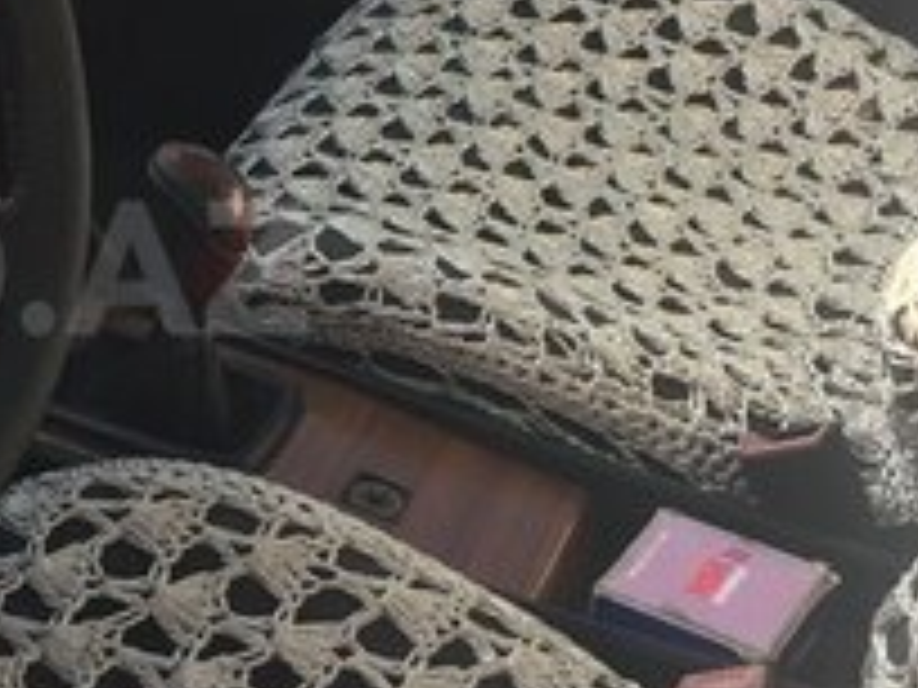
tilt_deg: -30.8
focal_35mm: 94
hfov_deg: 19.7
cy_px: 268
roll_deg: +4.1
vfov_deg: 15.7
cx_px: -153
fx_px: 2493
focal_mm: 4.15
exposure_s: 1/126
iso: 25
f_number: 2.2
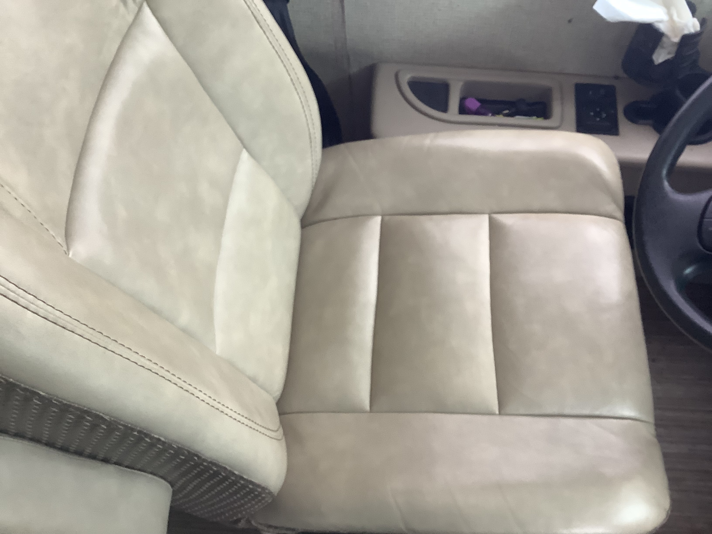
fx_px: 638
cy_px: 267
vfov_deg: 45.4
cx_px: 356
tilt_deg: -62.7
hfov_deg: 58.4
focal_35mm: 31
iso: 125
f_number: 2.4
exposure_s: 1/60
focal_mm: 3.3
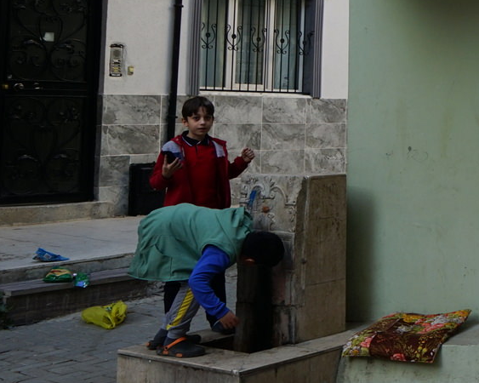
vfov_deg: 20.7
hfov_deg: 21.5
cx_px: 744
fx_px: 1020
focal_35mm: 72
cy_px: 17
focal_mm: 24
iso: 320
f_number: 8
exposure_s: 1/60
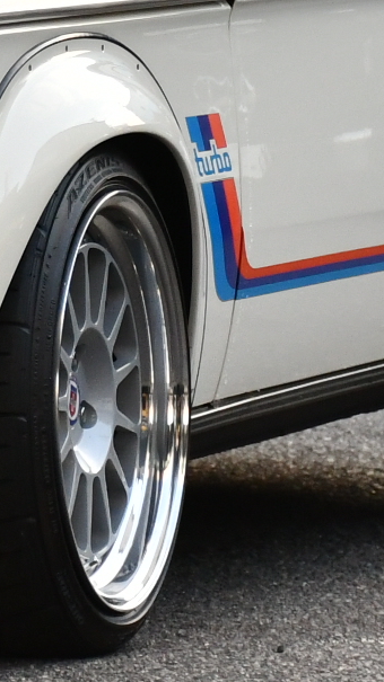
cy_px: -257
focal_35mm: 376
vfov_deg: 5.7
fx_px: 6811
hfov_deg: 3.2
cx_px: -335
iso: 800
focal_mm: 52
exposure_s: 1/250
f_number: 4.8
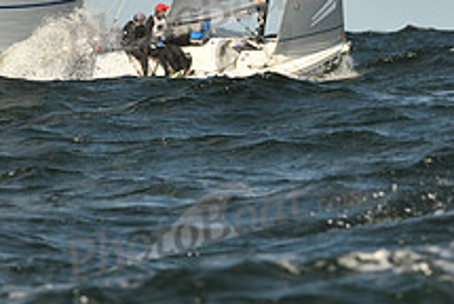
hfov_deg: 3.8
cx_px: -42
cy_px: -69
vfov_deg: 2.6
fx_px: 6807
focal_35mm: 539
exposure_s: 1/1600
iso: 320
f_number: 7.1
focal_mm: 200
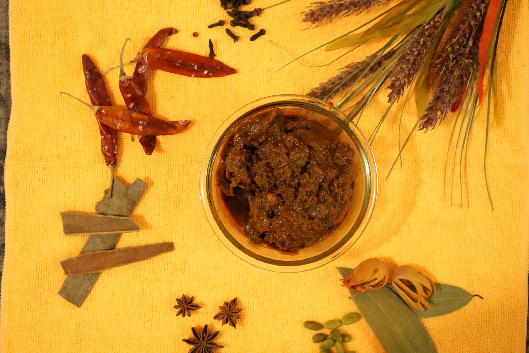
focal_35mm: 70
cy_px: 176
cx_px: 264
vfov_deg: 19.5
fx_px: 1029
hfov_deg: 28.8
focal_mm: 70
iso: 12800
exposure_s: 1/40
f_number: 6.3
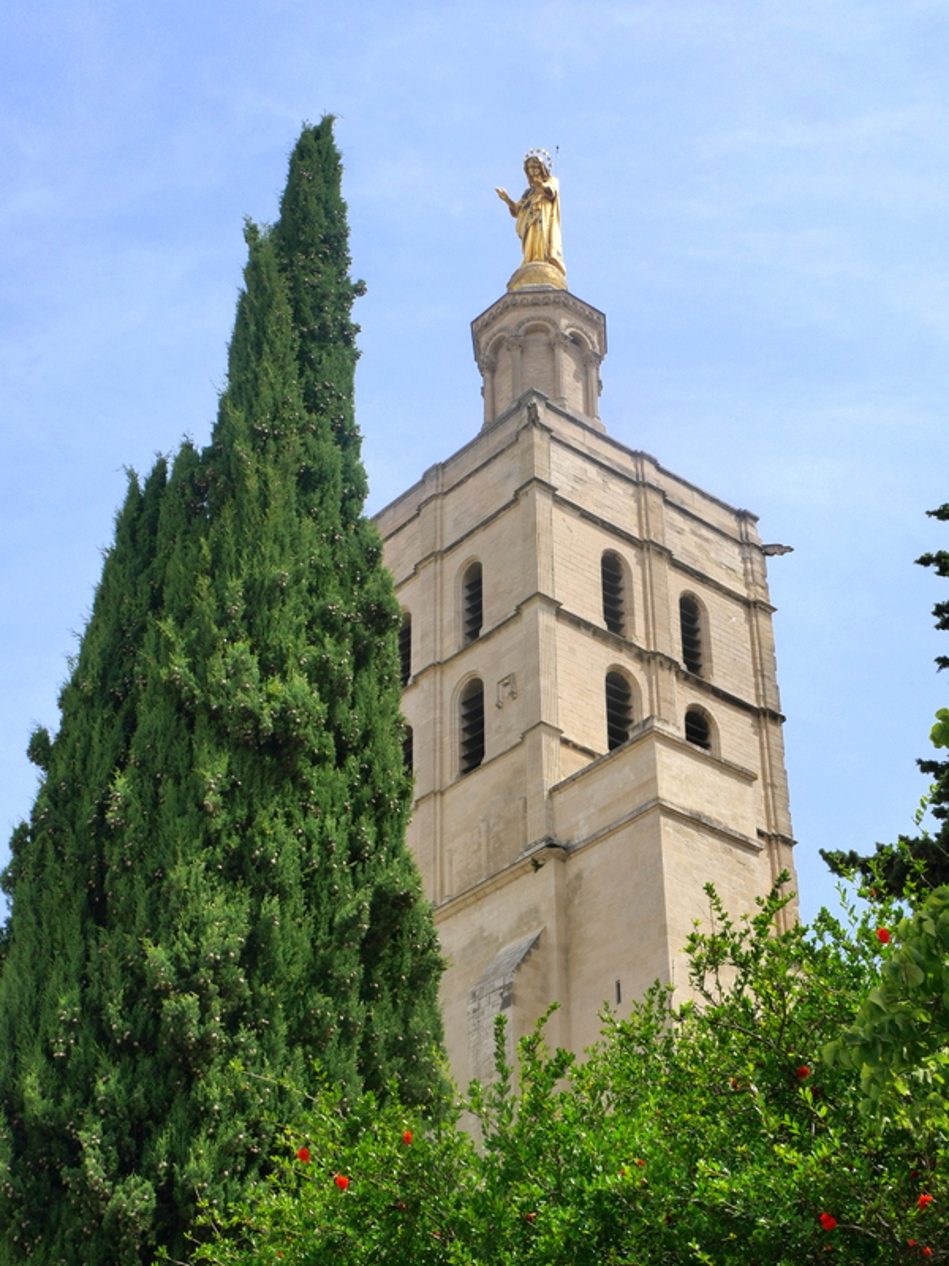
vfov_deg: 34.3
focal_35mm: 56
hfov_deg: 26.1
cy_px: 633
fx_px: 2047
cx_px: 474
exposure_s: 1/400
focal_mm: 28
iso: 200
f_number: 10
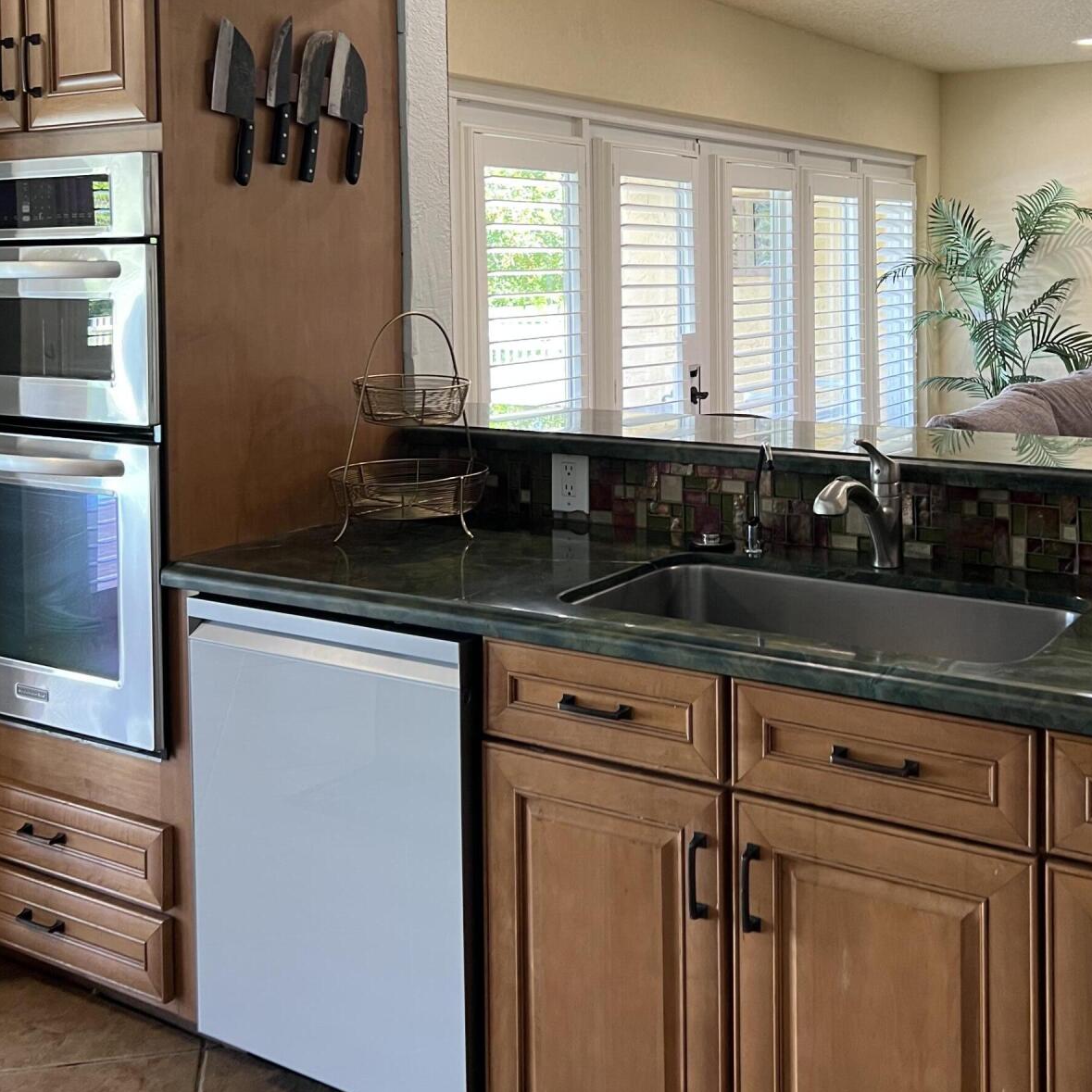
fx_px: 1392
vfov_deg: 41.8
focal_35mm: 39
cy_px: 303
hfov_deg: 42.6
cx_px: 663
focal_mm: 5.7
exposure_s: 1/60
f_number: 1.5
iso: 100
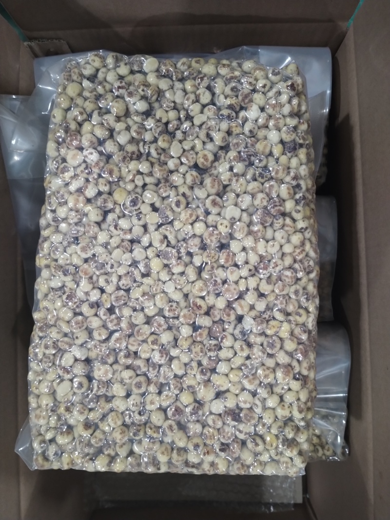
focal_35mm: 26
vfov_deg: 67.3
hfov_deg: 53.1
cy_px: 260
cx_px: 195
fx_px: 391
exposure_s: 1/33.3
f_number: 1.8
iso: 927
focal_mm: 4.26
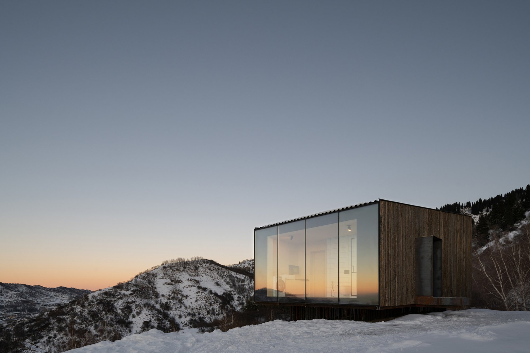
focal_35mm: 19
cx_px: 265
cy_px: 176
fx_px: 280
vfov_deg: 64.5
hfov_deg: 86.9
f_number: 8
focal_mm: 19
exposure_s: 1/80
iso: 250
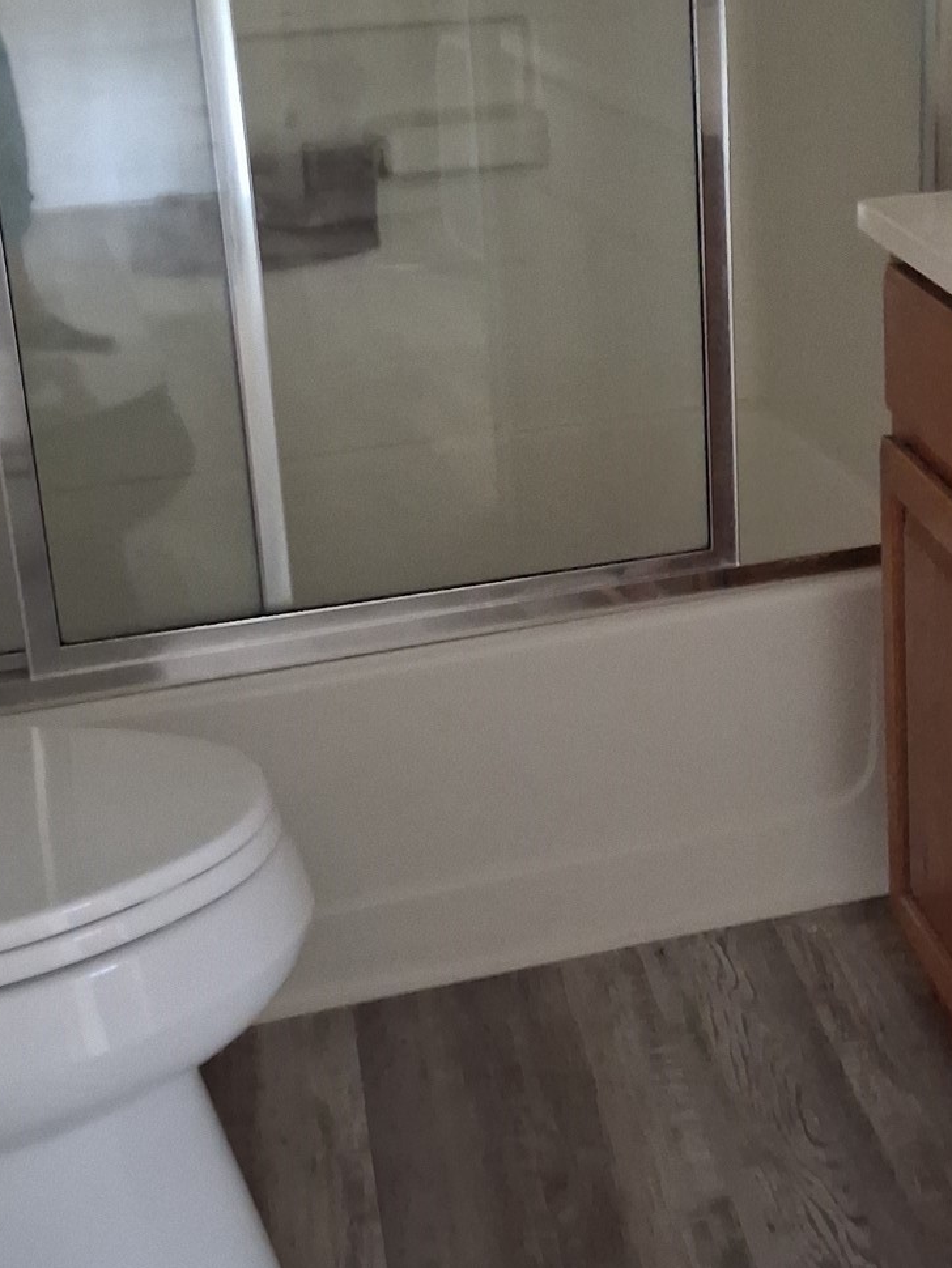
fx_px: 2089
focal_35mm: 57
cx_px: 734
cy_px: 459
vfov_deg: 33.6
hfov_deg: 25.3
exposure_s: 1/8
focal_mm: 4
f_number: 1.8
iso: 2000
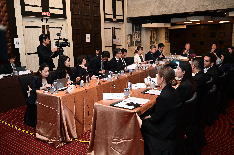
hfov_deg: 58.0
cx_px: 117
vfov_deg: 40.5
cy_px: 78
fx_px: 211
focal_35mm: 32
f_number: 2.8
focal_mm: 32.5
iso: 2000
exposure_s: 1/125
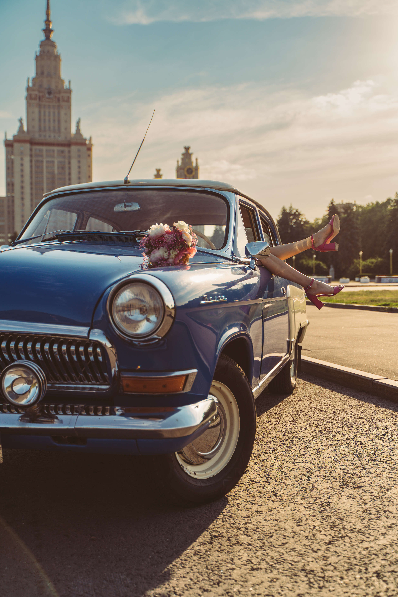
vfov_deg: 50.7
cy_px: 298
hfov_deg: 35.1
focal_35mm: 38
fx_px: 630
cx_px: 199
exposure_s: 1/1250
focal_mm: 38
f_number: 2.8
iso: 100
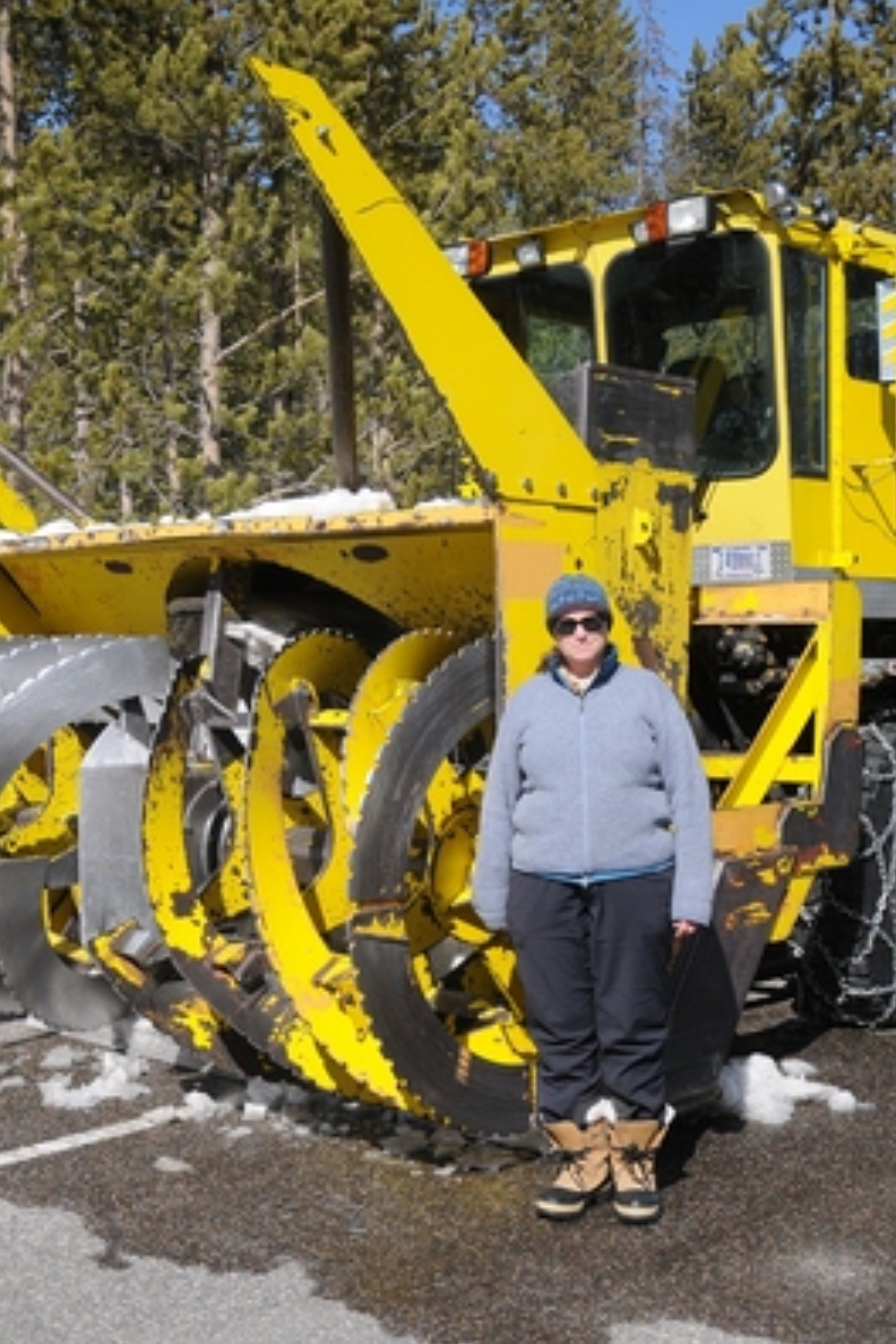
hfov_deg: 27.0
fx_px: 1867
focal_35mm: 50
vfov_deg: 39.6
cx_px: 414
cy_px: 675
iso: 250
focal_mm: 22
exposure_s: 1/2000
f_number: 4
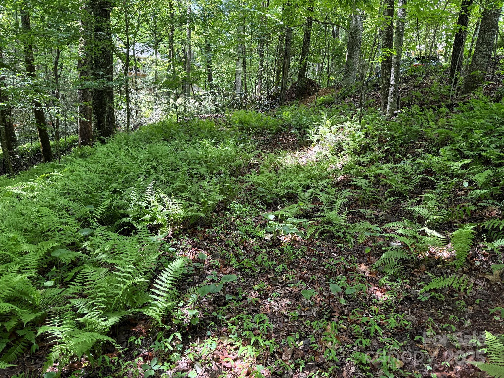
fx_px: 349
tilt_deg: -7.6
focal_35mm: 24
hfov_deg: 71.6
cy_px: 189
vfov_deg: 56.8
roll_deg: -2.3
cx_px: 252
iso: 100
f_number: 1.78
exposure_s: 1/157
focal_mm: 6.76
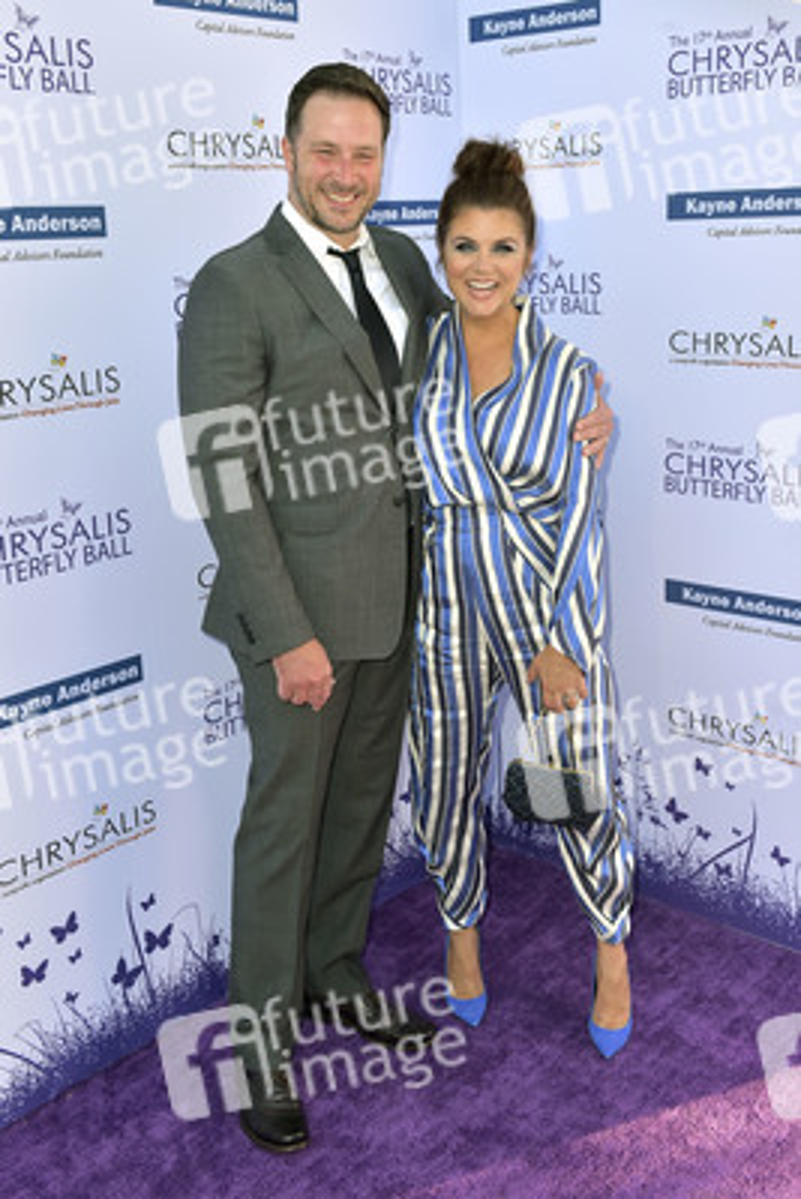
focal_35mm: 34
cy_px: 600
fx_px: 1134
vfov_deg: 55.8
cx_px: 400
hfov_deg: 38.9
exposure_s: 1/250
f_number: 6.3
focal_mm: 34
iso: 200
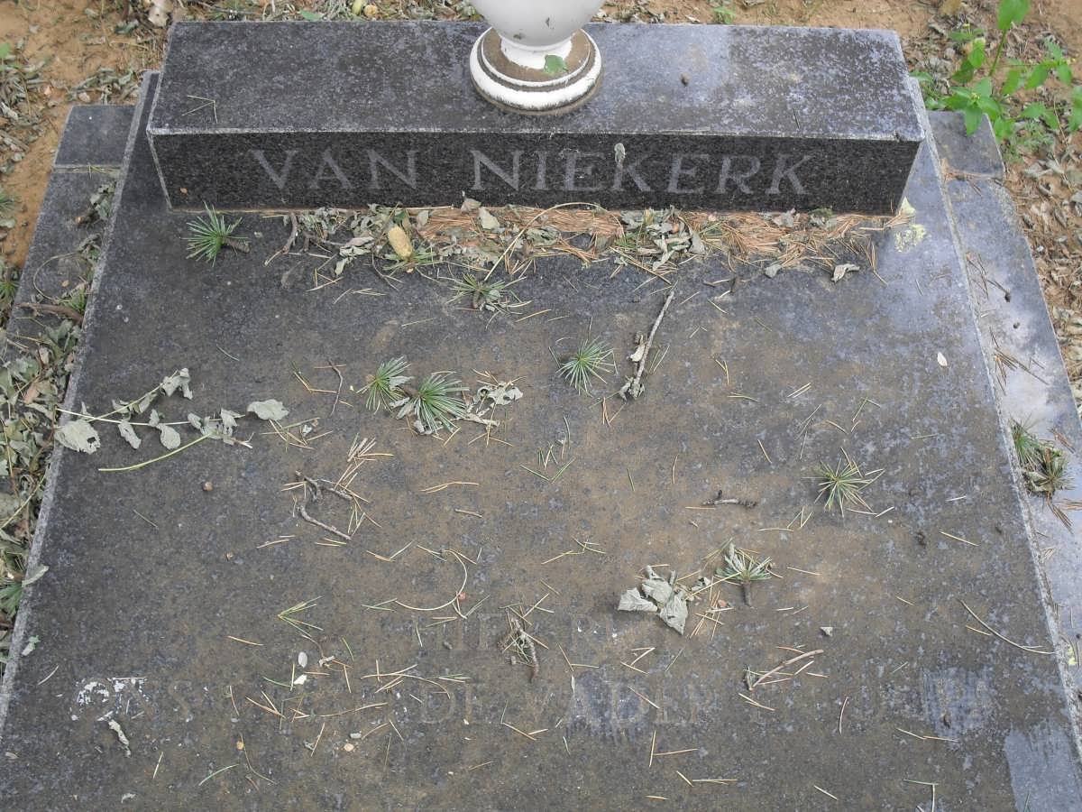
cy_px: 406
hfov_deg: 44.8
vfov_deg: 34.3
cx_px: 541
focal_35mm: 42
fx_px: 1313
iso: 100
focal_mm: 7.5
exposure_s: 1/60
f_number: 3.6
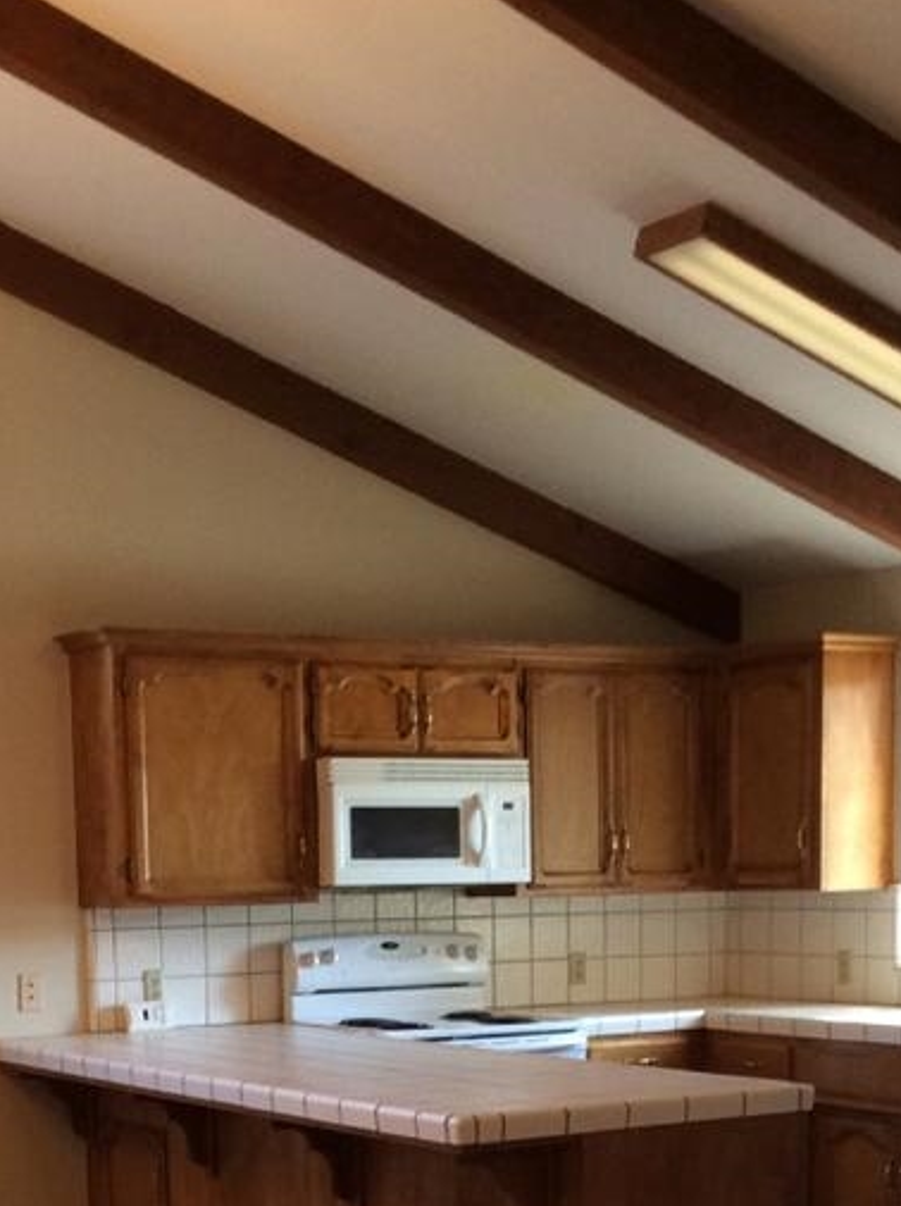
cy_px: 1119
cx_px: 337
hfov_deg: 22.5
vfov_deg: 28.5
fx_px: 2262
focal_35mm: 65
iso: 80
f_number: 2.4
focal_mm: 3.3
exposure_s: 1/24
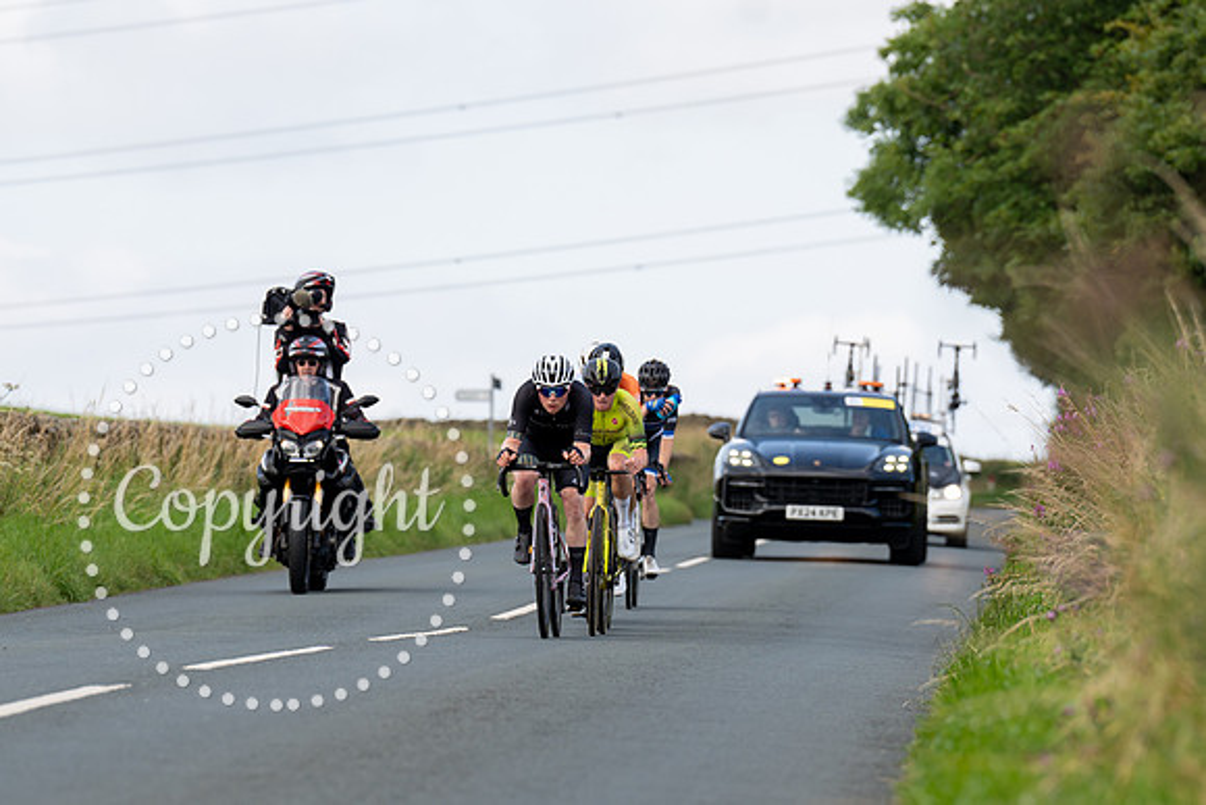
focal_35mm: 269
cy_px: 411
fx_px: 9023
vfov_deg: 5.1
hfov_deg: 7.6
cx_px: 564
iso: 200
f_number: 4.5
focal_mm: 200
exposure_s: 1/800
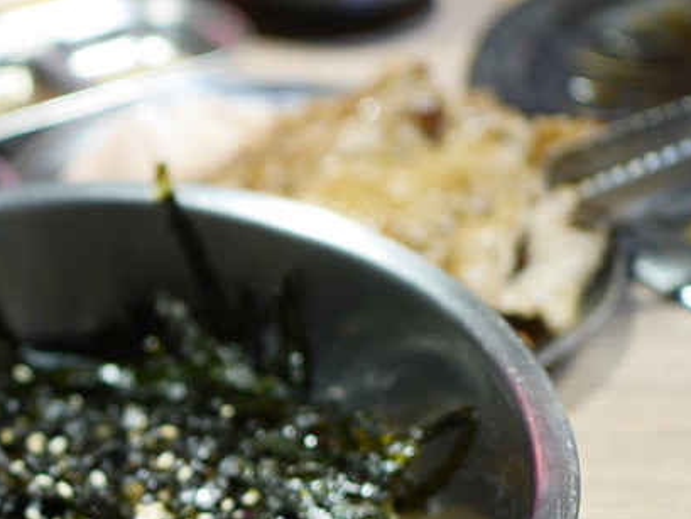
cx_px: -56
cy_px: 488
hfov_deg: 27.1
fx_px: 1318
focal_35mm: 66
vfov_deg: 21.7
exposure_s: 1/80
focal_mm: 15
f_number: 1.7
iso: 200
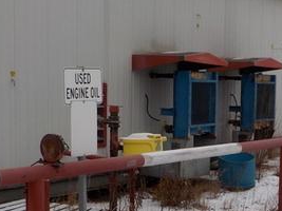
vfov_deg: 20.2
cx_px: 208
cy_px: 167
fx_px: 586
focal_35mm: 72
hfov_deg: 26.7
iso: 140
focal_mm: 4.1
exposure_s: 1/250
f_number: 3.3
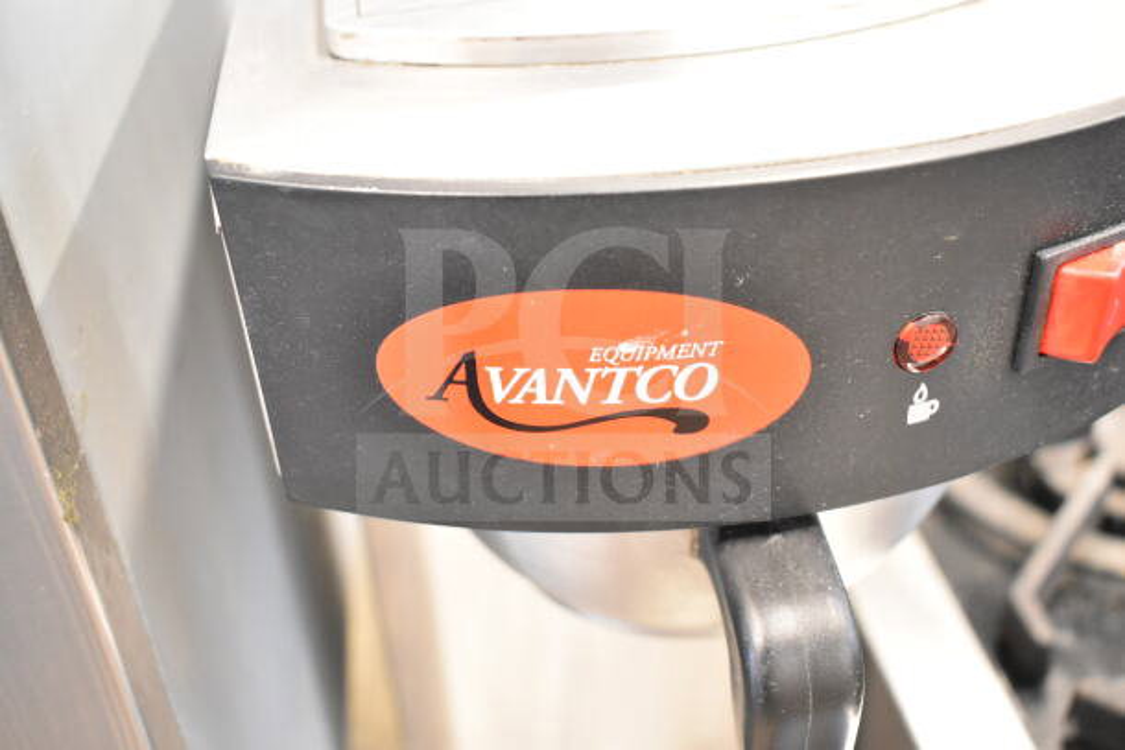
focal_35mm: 38
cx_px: 562
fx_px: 1172
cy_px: 375
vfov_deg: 35.5
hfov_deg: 51.3
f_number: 4
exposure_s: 1/40
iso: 4500
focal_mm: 25
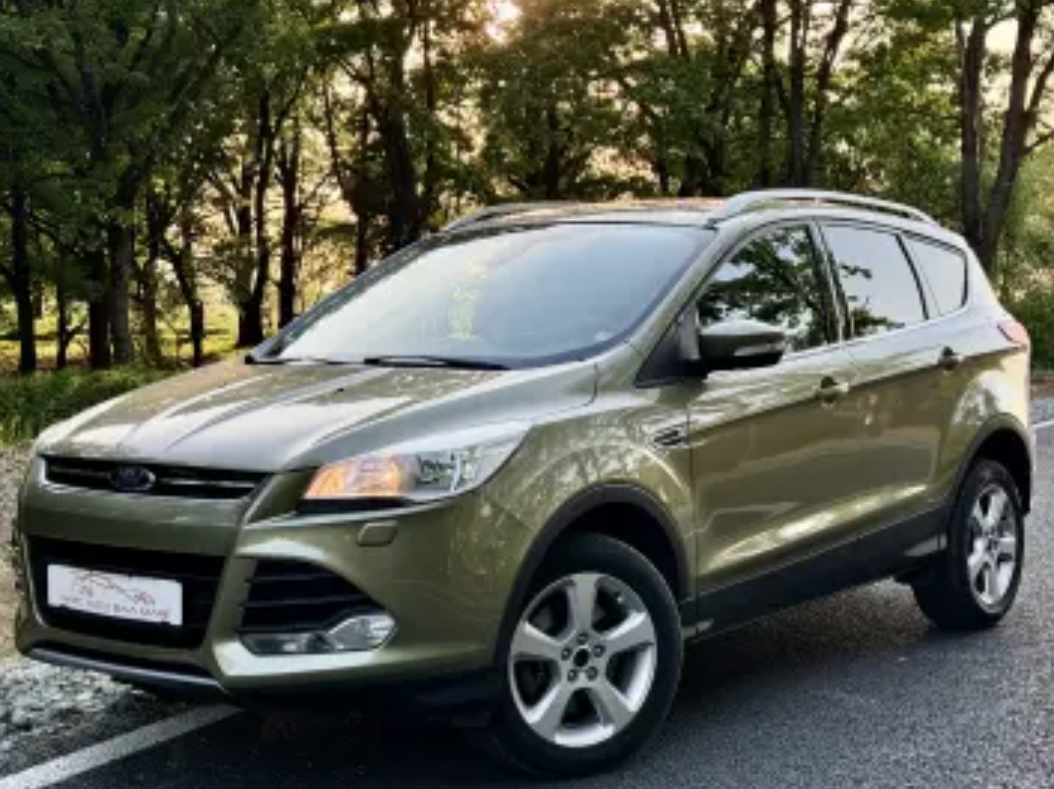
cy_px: 397
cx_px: 534
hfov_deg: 38.9
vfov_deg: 29.6
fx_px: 1490
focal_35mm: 49
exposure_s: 1/587
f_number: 1.78
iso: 100
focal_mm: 6.76
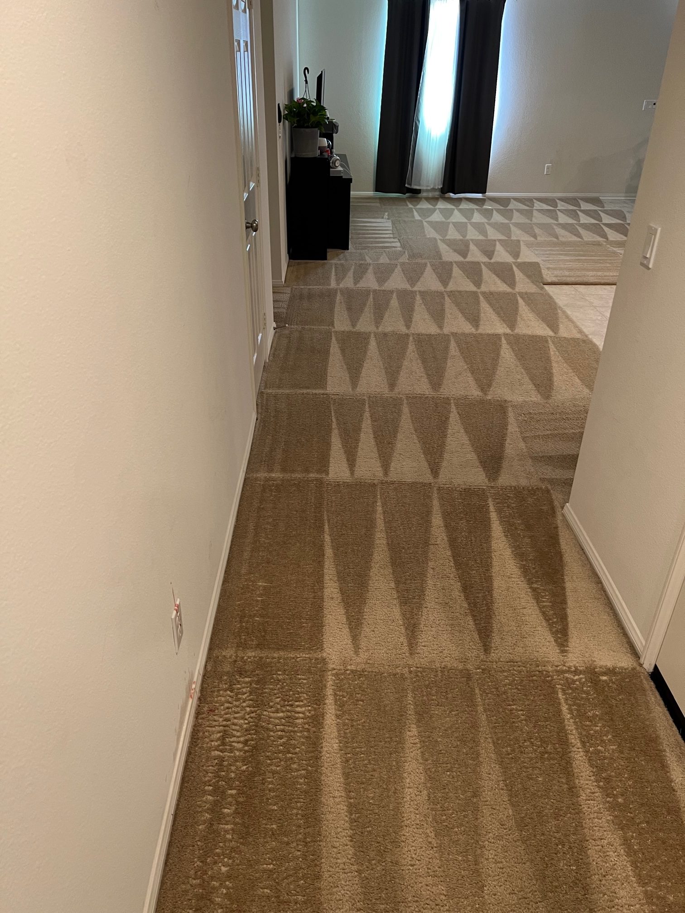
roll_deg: -2.5
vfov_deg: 67.3
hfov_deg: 53.1
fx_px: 686
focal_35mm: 26
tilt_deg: -30.1
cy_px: 456
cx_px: 342
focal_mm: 5.7
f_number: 1.5
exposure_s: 1/60
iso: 160
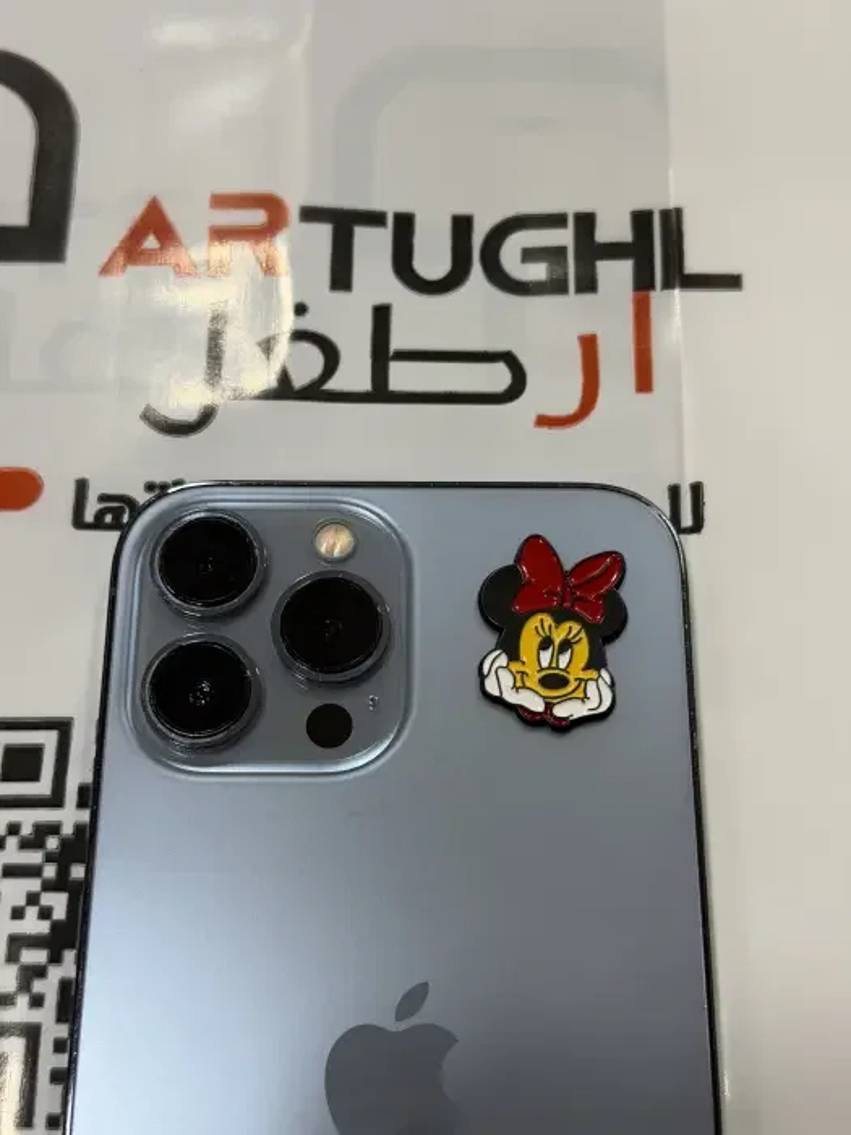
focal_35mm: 48
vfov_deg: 39.7
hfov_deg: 30.3
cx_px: 426
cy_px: 568
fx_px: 1573
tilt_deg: -68.1
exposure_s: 1/100
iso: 64
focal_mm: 6.76
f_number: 1.78
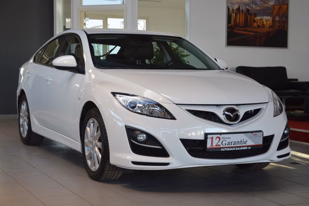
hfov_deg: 28.1
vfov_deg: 18.9
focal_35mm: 72
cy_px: 103
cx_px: 154
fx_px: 618
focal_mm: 48
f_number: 5
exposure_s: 1/100
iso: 400
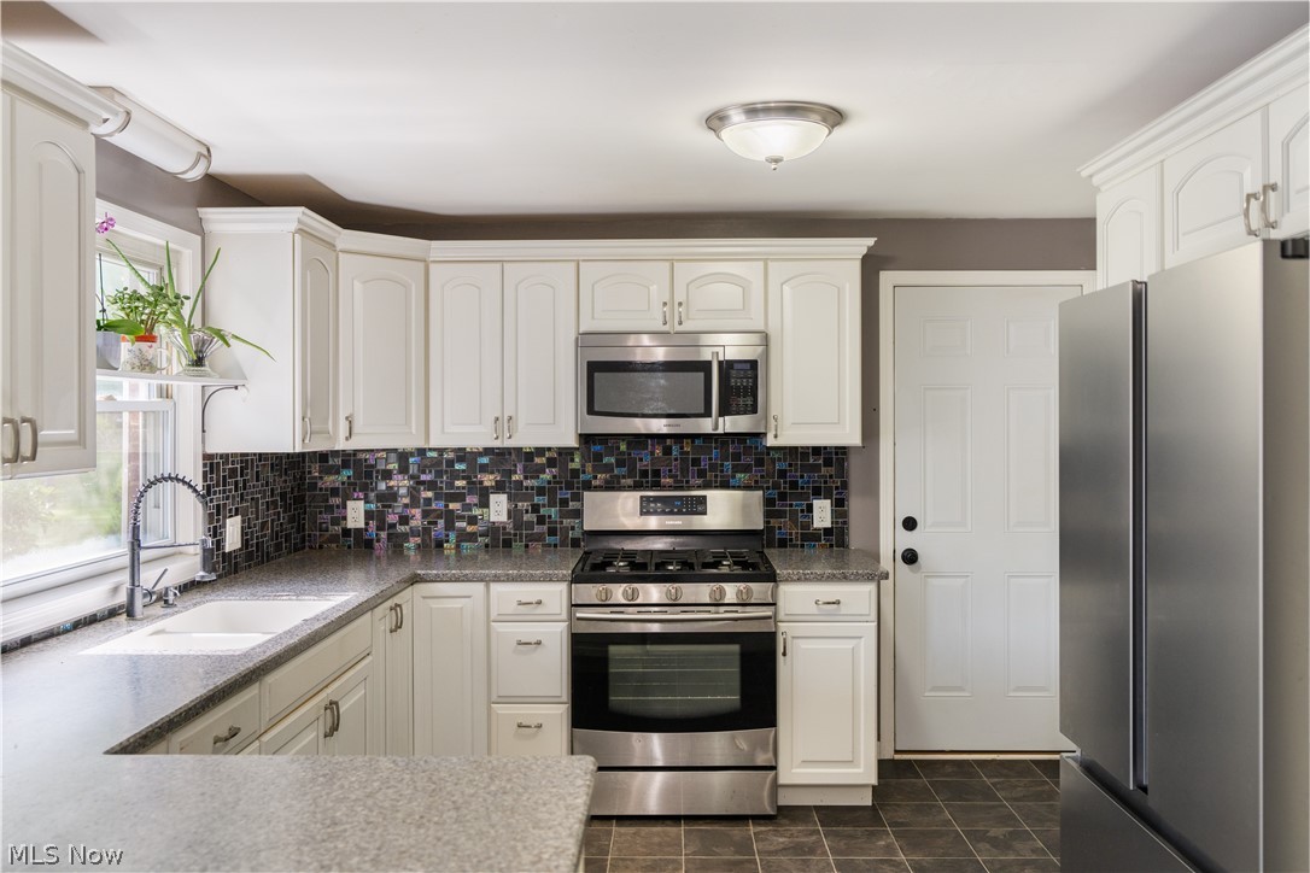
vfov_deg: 45.0
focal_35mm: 29
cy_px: 436
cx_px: 655
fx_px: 1055
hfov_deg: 63.7
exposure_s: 1/8
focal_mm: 29
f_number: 4
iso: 400
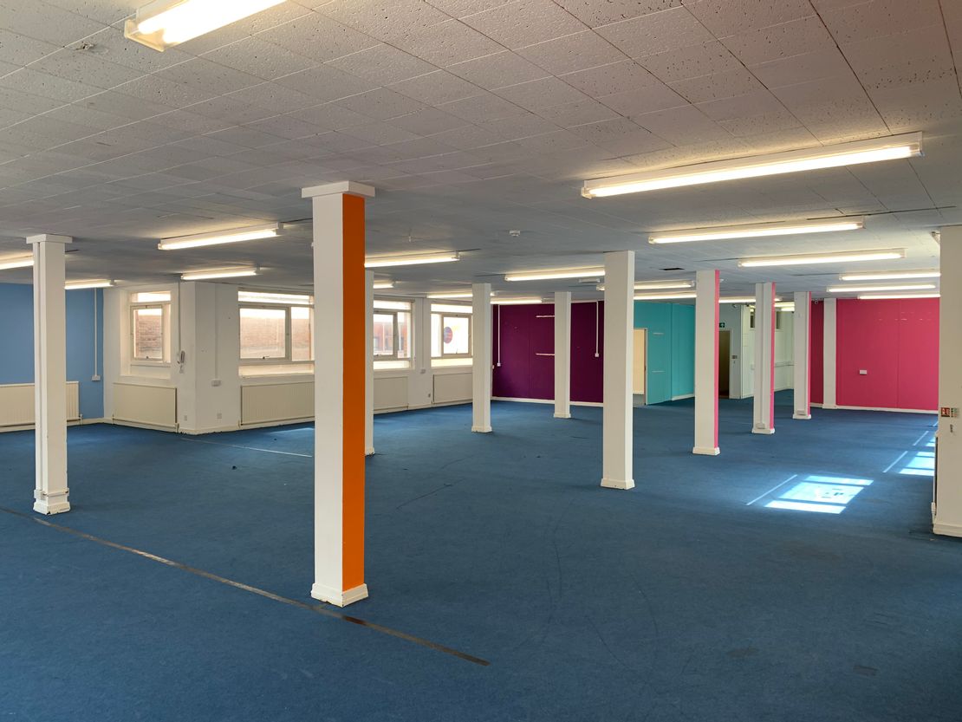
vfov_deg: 53.1
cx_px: 481
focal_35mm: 26
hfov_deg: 67.3
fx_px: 723
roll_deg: +0.0
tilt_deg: -3.1
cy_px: 361
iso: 50
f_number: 1.8
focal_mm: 4.25
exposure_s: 1/100
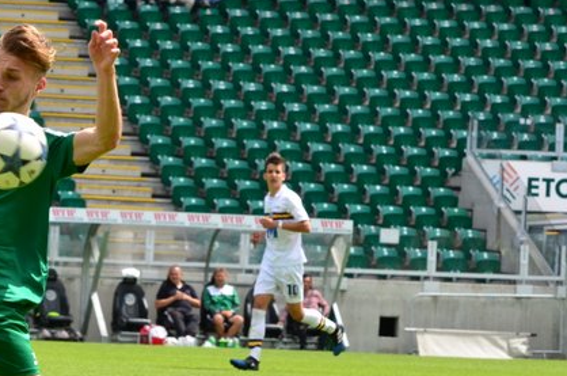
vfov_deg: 3.9
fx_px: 5581
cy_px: 183
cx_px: 27
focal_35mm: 355
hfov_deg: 5.8
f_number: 8
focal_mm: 110
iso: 500
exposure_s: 1/1000
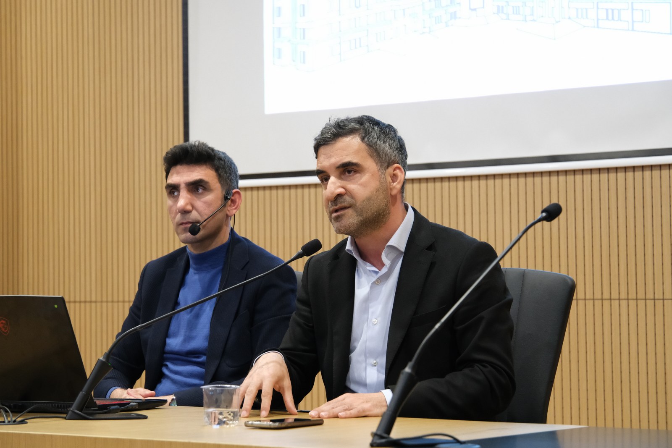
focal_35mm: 87
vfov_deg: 15.7
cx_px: 336
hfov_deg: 23.4
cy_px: 224
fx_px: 1624
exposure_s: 1/50
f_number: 4
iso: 3200
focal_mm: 57.9
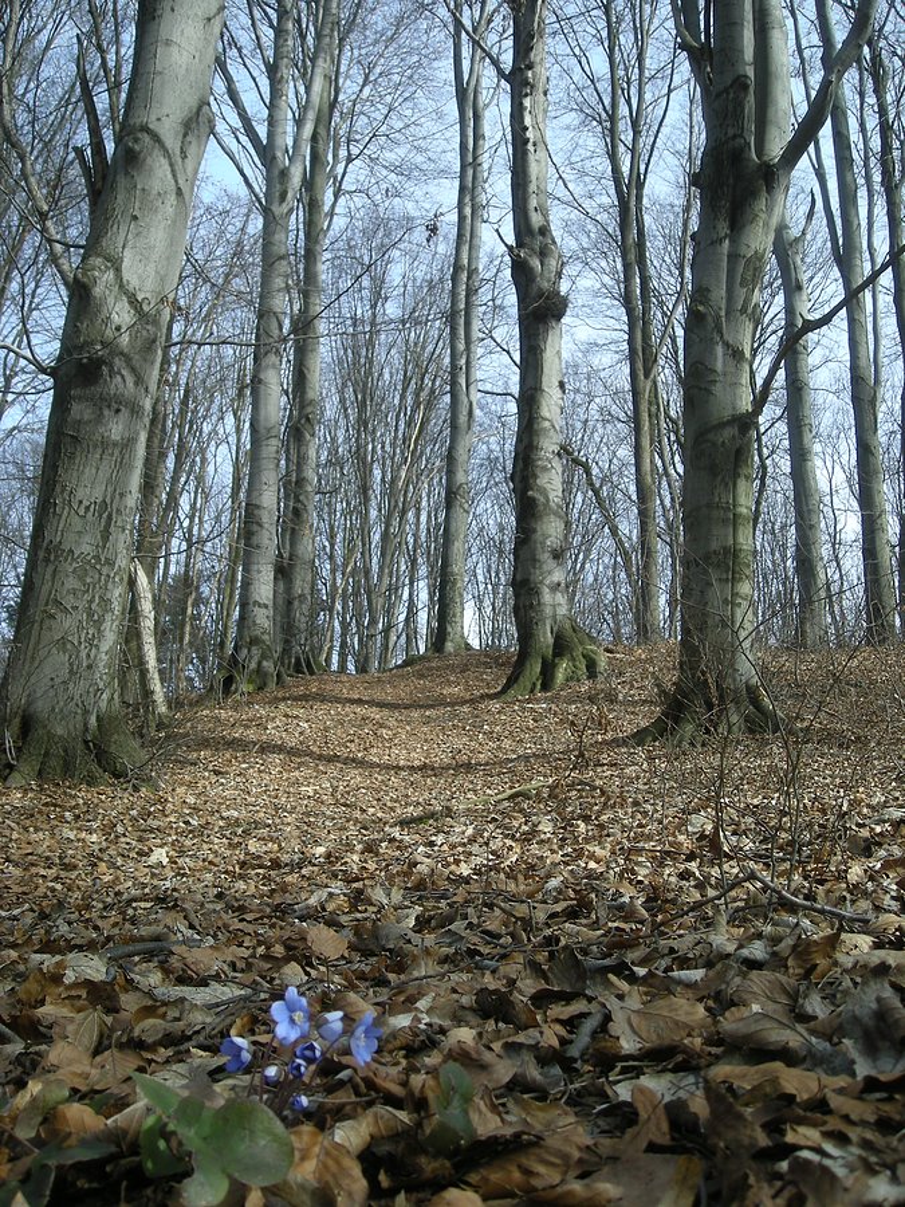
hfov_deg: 40.7
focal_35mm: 35
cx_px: 452
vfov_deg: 52.6
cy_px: 604
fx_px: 1220
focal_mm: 5.7
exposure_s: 1/313
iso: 50
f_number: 2.8
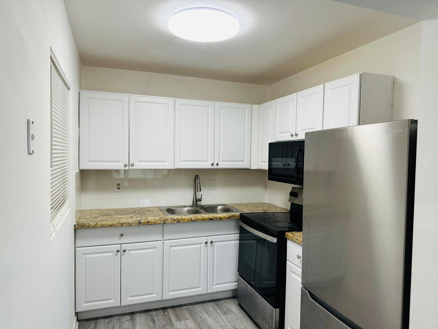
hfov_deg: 71.6
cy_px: 164
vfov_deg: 56.8
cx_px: 219
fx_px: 304
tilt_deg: -1.5
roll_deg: -1.5
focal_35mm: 24
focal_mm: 6.86
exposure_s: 1/120
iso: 160
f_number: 1.78
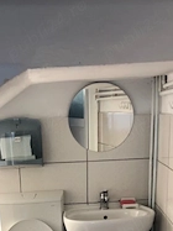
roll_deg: +2.5
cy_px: 237
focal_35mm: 60
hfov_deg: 24.4
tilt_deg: -18.4
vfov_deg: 29.8
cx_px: 72
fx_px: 400
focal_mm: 4
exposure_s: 1/33
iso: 40
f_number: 1.8
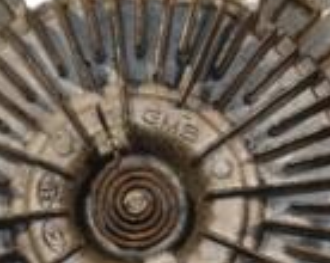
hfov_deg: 6.3
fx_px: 2984
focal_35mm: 306
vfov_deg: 5.0
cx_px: 208
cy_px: 170
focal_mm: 50
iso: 800
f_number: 5
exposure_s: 1/160
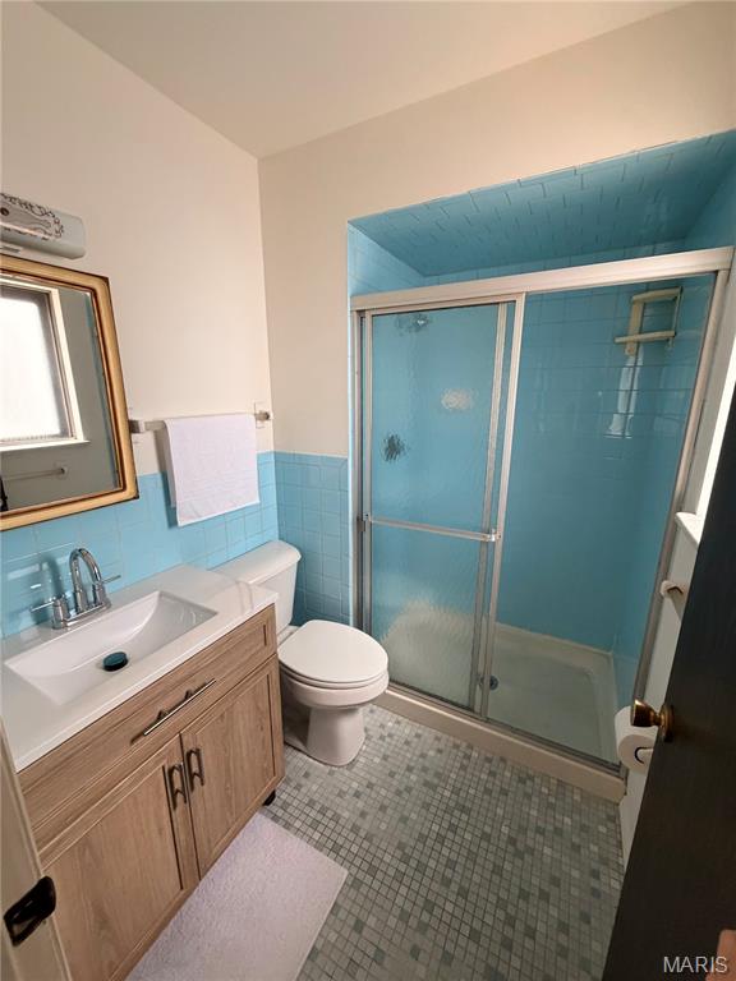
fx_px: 397
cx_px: 368
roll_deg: +0.4
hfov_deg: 85.7
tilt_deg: -13.5
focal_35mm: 14
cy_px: 490
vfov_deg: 102.1
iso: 320
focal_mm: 2.22
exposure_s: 1/67
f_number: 2.2
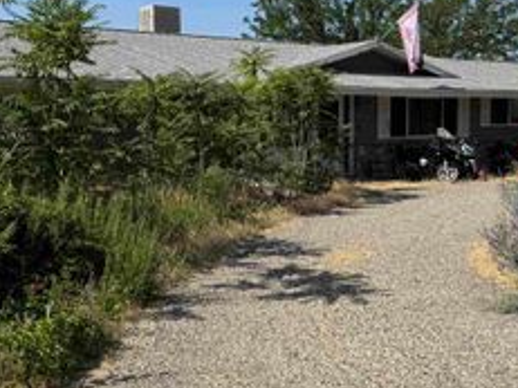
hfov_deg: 36.7
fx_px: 778
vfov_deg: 28.0
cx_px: 305
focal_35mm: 52
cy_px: 172
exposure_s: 1/5348
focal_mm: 6.76
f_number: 1.78
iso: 80
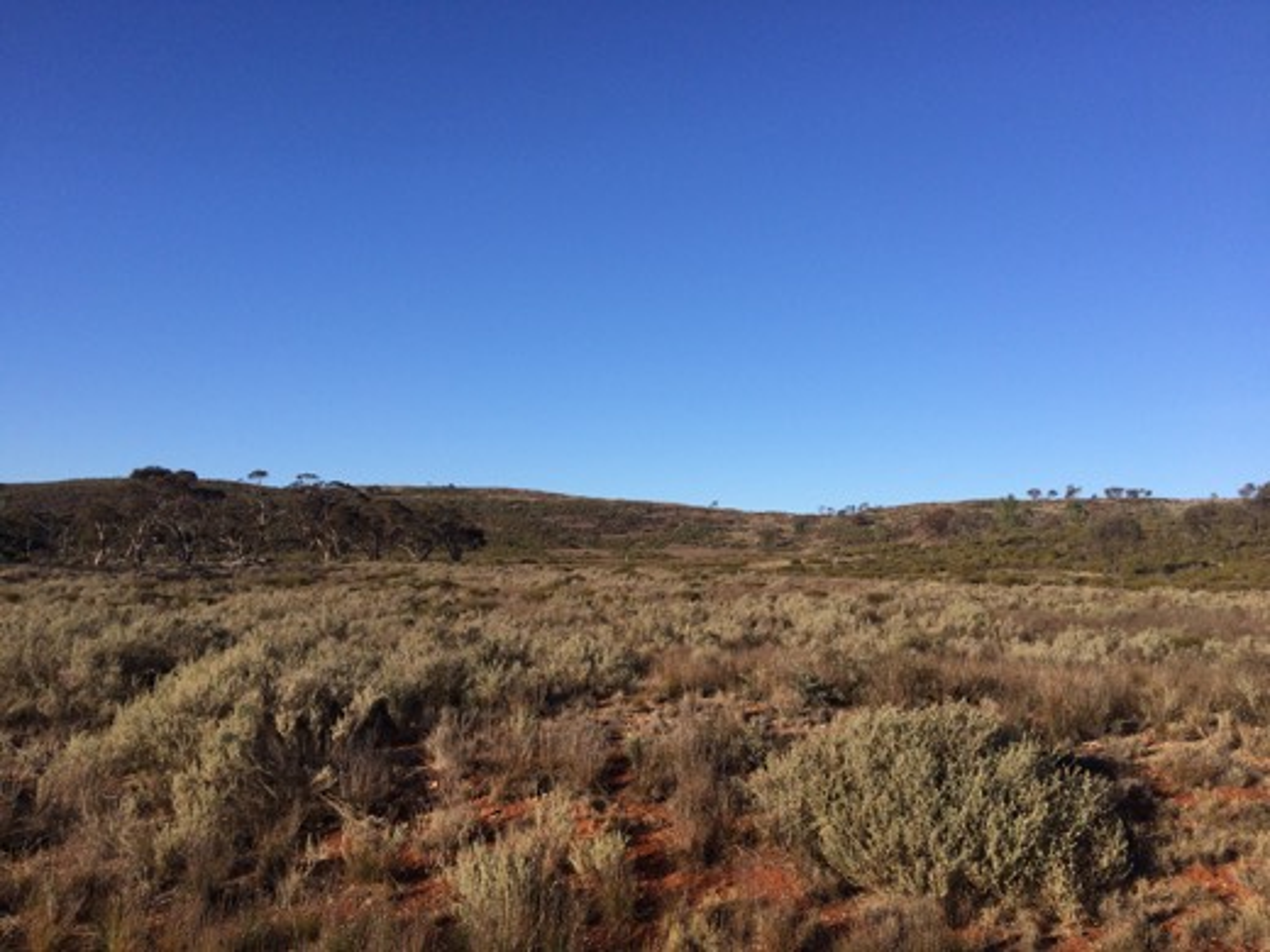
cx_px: 635
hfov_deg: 61.7
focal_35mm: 29
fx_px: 1064
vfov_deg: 48.2
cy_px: 476
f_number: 2.2
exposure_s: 1/2283
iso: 32
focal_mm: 4.15
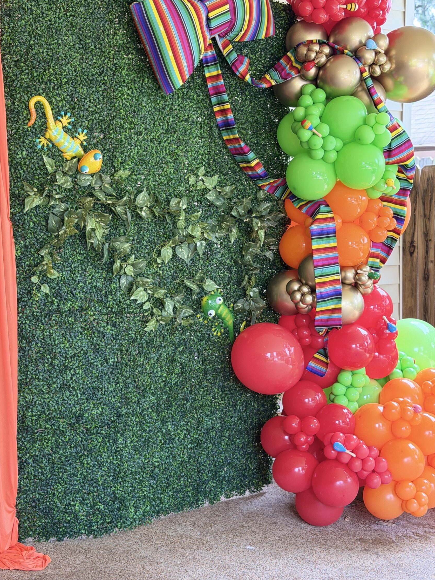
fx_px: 921
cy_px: 273
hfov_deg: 26.5
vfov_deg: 34.9
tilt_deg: -4.8
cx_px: 189
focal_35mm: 55
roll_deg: +0.0
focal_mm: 6.76
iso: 100
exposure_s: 1/115
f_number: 1.78
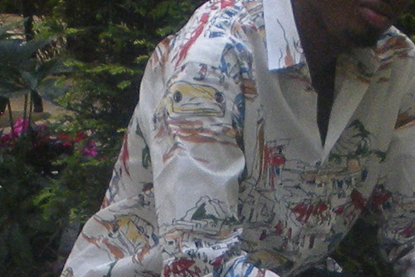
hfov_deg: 9.5
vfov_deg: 6.3
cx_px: 323
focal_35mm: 216
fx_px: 2491
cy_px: 345
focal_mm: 6.3
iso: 184
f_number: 3.5
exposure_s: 1/125
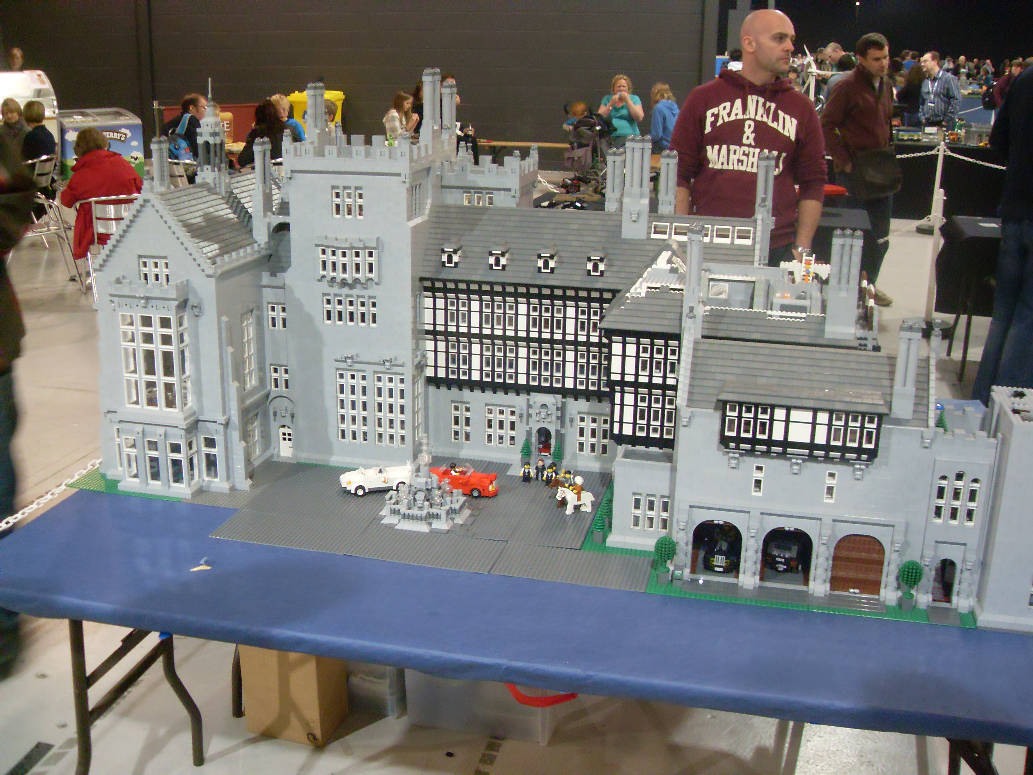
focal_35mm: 37
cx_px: 516
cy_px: 388
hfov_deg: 50.1
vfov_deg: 38.7
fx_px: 1104
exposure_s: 1/8
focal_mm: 6.3
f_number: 2.8
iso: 200
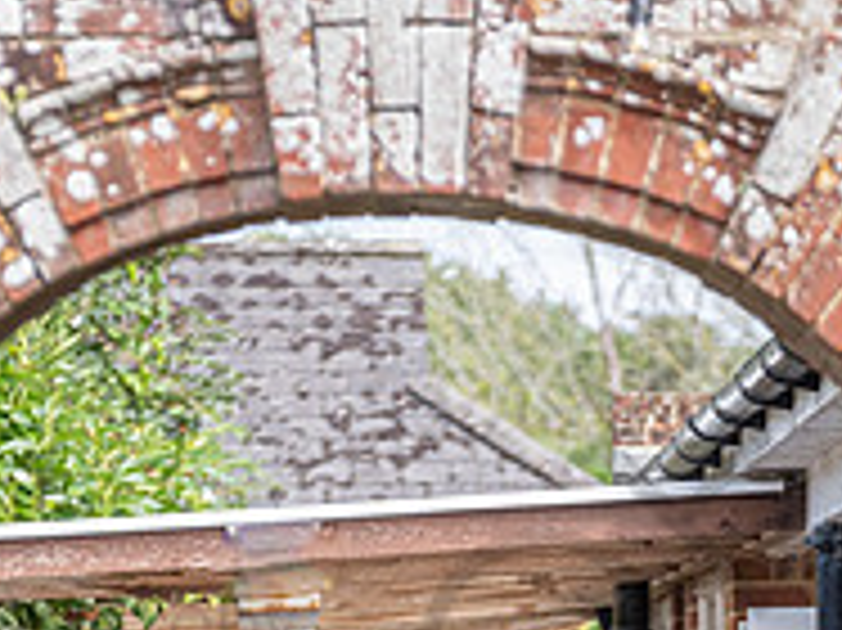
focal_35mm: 340
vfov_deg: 4.3
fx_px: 8265
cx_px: 387
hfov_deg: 5.8
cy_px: 1004
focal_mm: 98.2
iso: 200
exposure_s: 1/640
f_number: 2.8
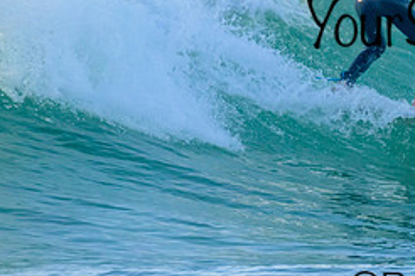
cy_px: 8
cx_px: 481
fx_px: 21763
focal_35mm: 1888
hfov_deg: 1.1
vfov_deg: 0.7
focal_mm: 800
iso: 3600
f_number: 11
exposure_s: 1/2000
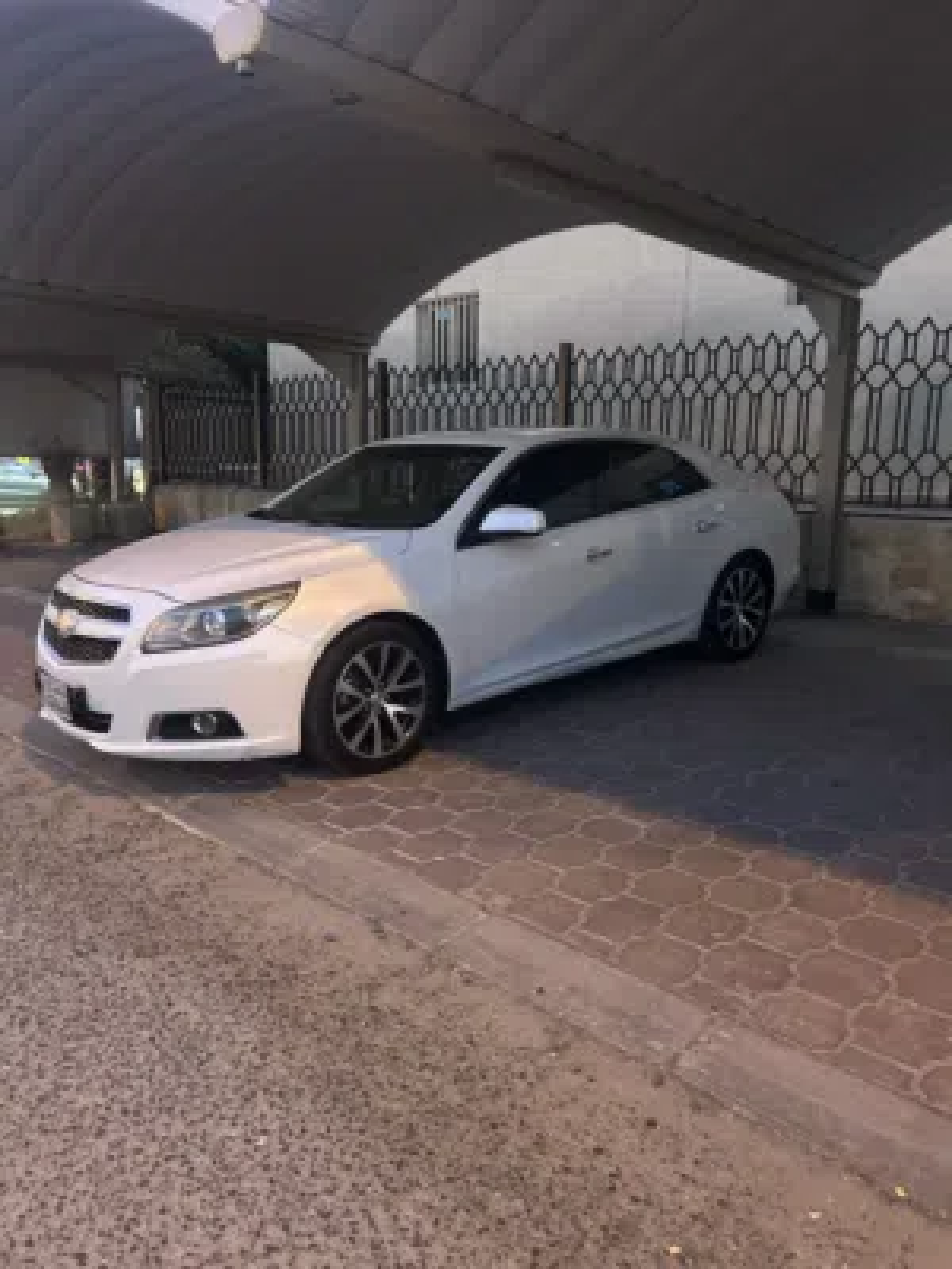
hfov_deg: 53.1
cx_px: 476
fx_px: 953
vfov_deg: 67.3
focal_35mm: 26
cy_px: 634
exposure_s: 1/25
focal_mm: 5.7
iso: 500
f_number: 1.5
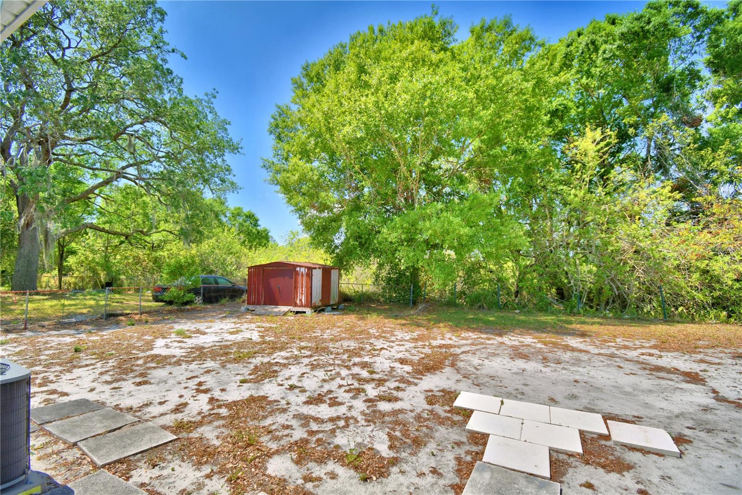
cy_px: 248
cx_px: 371
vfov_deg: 77.3
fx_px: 309
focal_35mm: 15
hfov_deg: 100.4
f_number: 4.5
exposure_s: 1/1000
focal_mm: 10
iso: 100
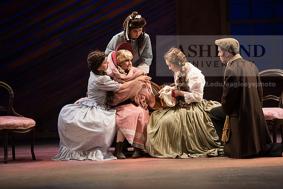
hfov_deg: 10.8
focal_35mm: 190
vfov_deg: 7.2
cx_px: 142
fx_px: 1494
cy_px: 94
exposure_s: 1/400
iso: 3200
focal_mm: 190
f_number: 3.5
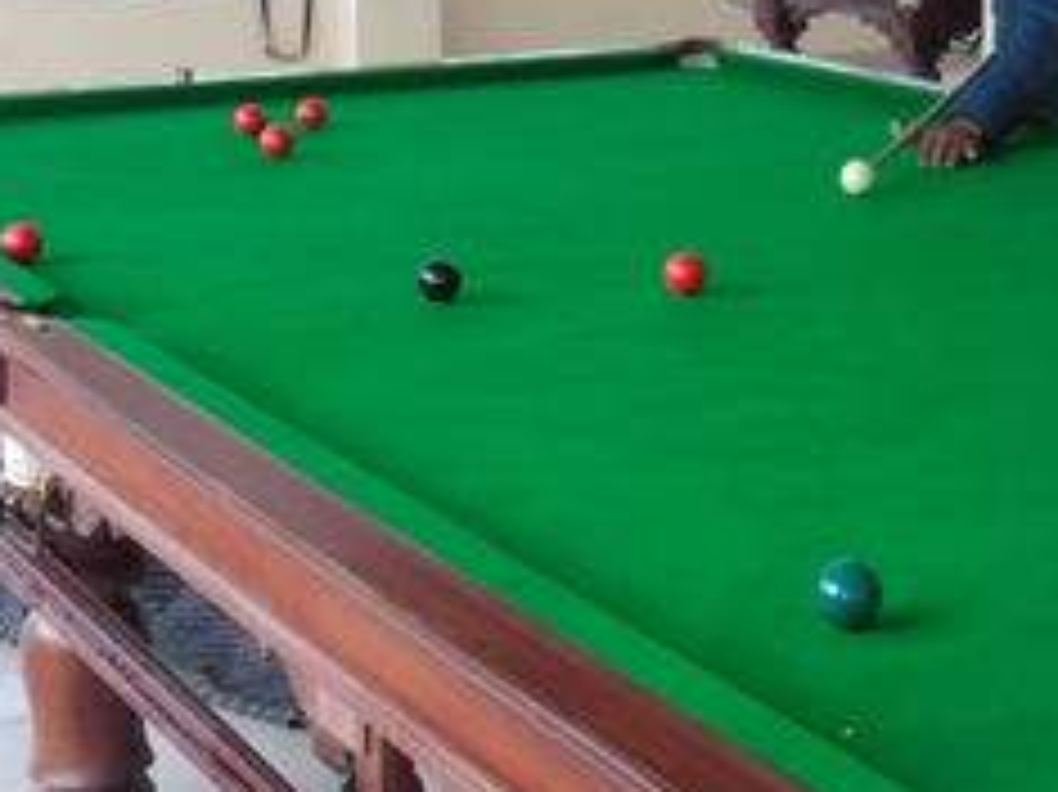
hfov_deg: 23.9
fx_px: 2413
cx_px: 990
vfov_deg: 18.4
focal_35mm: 79
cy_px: 94
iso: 80
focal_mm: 5.2
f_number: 4.8
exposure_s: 1/30
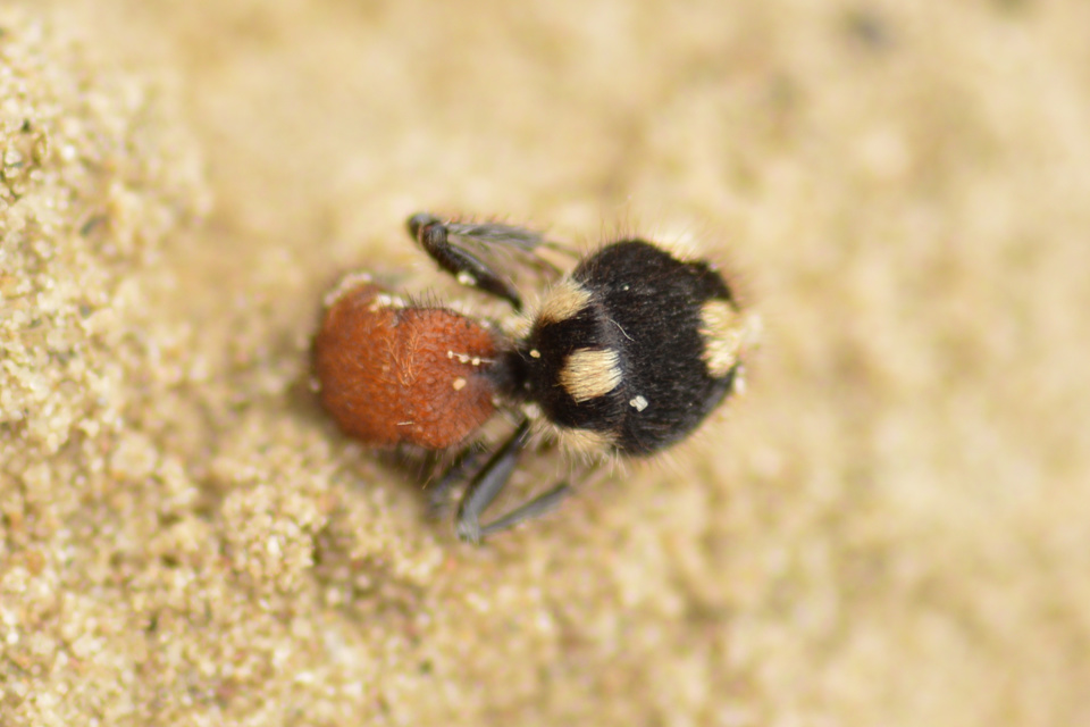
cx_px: 545
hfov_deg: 13.7
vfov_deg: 9.1
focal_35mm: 150
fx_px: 4541
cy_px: 364
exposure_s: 1/200
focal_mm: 100
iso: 100
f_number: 5.6
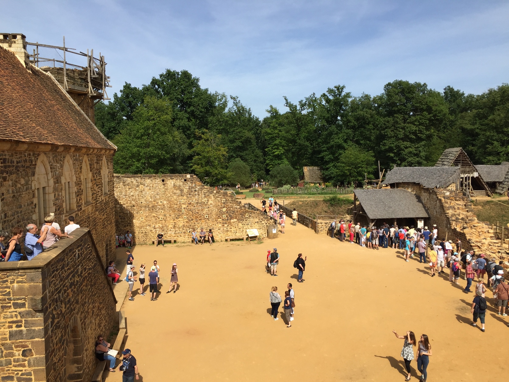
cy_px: 191
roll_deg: +0.3
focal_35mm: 29
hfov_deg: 61.7
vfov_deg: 48.2
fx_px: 426
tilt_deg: -5.6
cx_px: 254
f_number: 2.2
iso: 32
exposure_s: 1/1980
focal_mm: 4.15
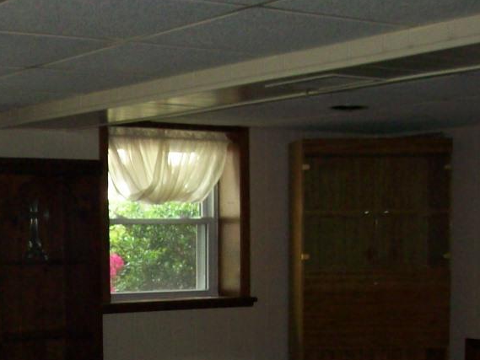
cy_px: 359
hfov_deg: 23.3
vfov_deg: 17.8
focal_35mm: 81
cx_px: 22
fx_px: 1123
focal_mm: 6
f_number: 2.7
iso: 200
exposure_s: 1/64
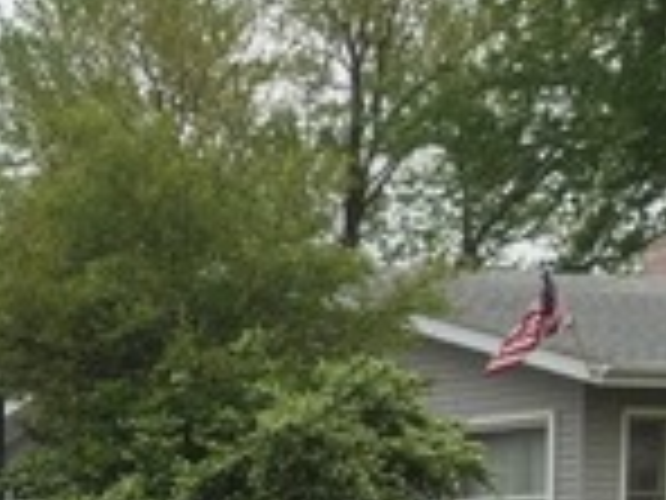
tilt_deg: -5.0
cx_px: -652
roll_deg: +1.0
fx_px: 2405
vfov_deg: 11.3
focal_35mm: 125
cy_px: 811
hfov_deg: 13.6
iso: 32
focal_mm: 4.15
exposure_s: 1/520
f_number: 2.2
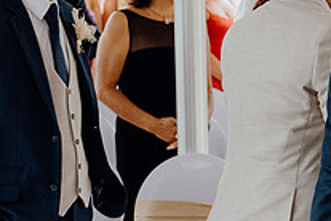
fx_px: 1158
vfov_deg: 10.9
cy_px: 150
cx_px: 299
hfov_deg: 16.1
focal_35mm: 126
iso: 200
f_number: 3.5
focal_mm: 45
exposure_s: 1/200
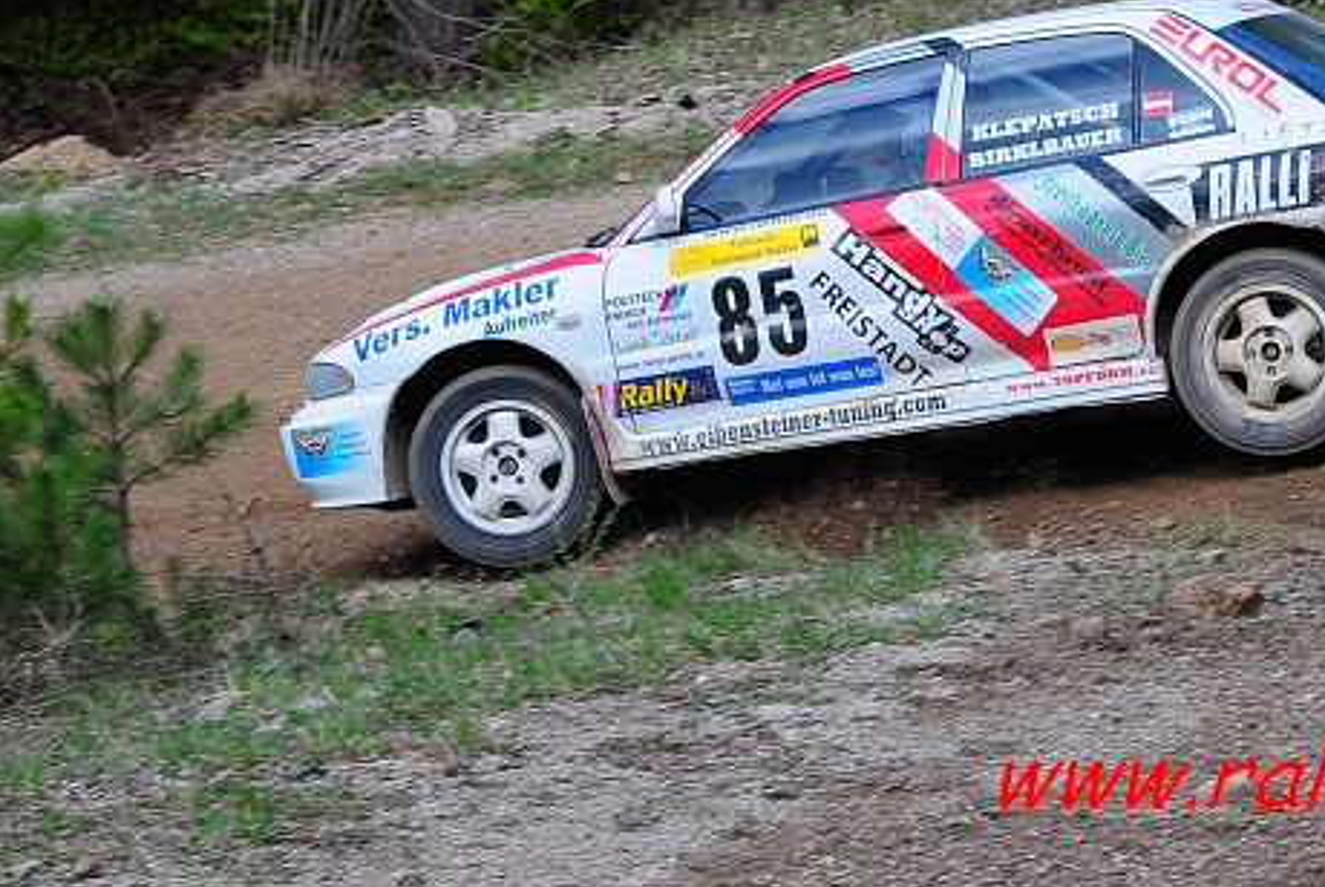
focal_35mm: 122
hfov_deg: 16.7
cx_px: 988
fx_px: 4496
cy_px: 203
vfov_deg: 11.2
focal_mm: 52
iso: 400
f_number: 10
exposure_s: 1/250
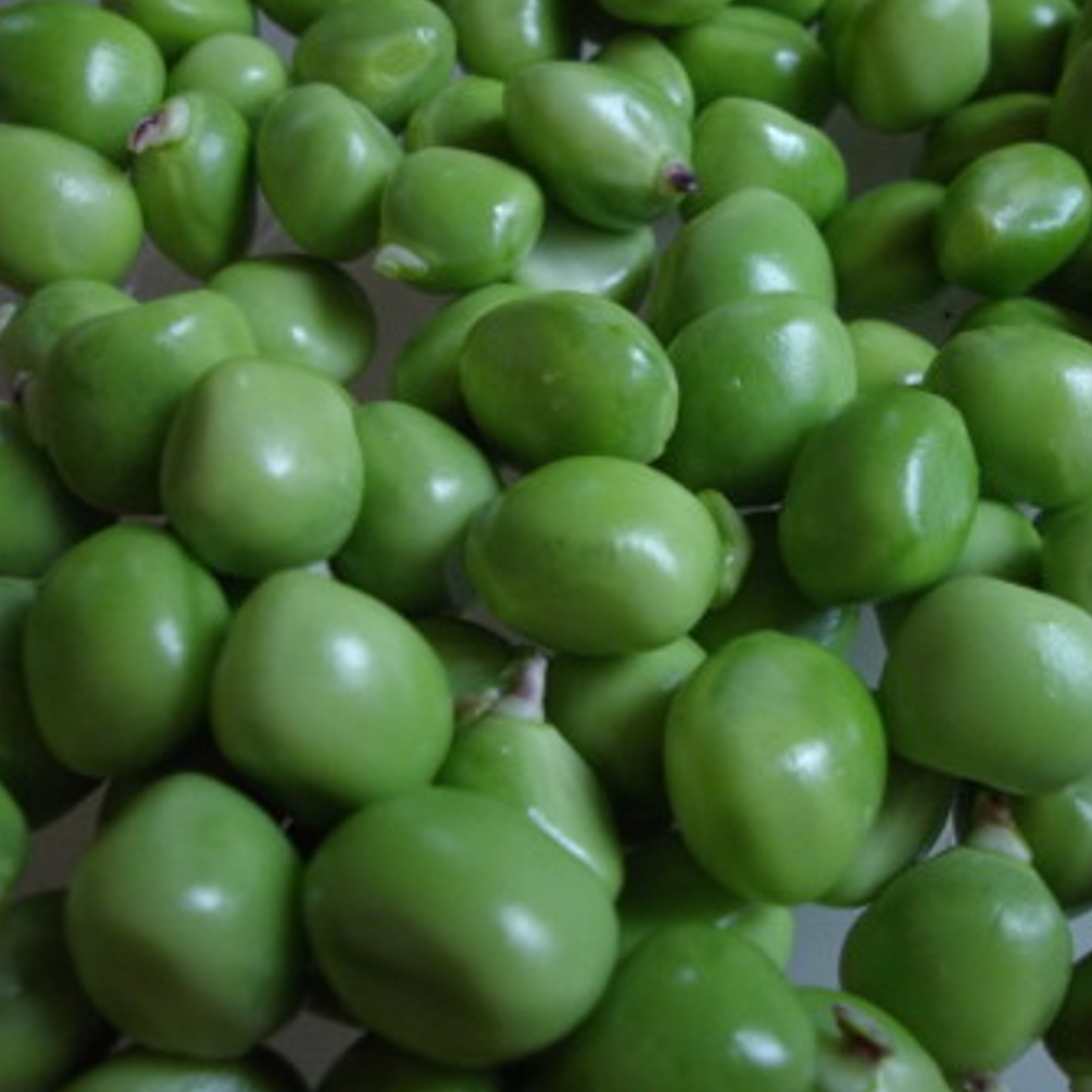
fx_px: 1356
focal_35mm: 38
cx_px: 610
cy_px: 544
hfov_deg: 43.8
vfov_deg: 43.9
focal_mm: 5.8
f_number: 3.5
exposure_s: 1/160
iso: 340
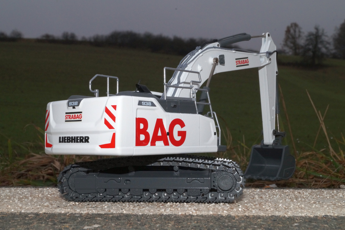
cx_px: 172
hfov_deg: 37.9
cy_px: 115
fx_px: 503
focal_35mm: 52
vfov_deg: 25.7
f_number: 25
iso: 800
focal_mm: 35
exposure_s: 1/60
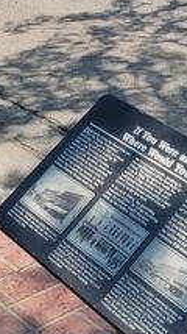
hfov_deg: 11.4
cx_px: 112
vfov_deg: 18.9
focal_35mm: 106
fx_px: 937
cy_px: -86
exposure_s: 1/1904
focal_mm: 5.4
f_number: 1.8
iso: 40
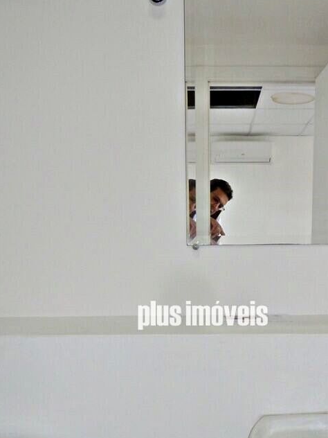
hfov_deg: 37.5
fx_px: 480
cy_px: 315
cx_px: 203
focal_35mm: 38
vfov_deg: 47.6
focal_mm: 4.1
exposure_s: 1/30
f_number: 3.3
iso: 125
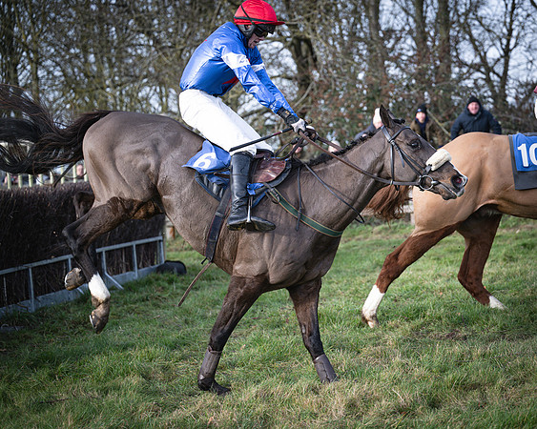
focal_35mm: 79
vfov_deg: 19.4
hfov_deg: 24.2
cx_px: 322
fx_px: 1252
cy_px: 214
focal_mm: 70
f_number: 2.8
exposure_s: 1/2000
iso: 400
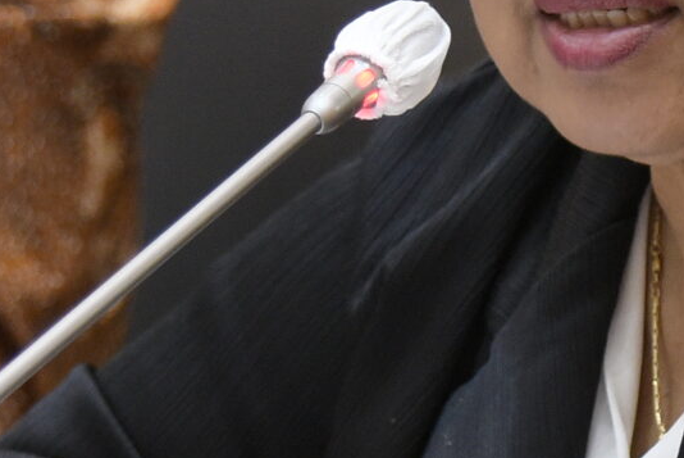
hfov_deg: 4.3
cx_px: 320
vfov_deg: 2.9
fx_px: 9108
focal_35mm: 479
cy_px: 279
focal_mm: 100
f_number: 4
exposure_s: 1/160
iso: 2500
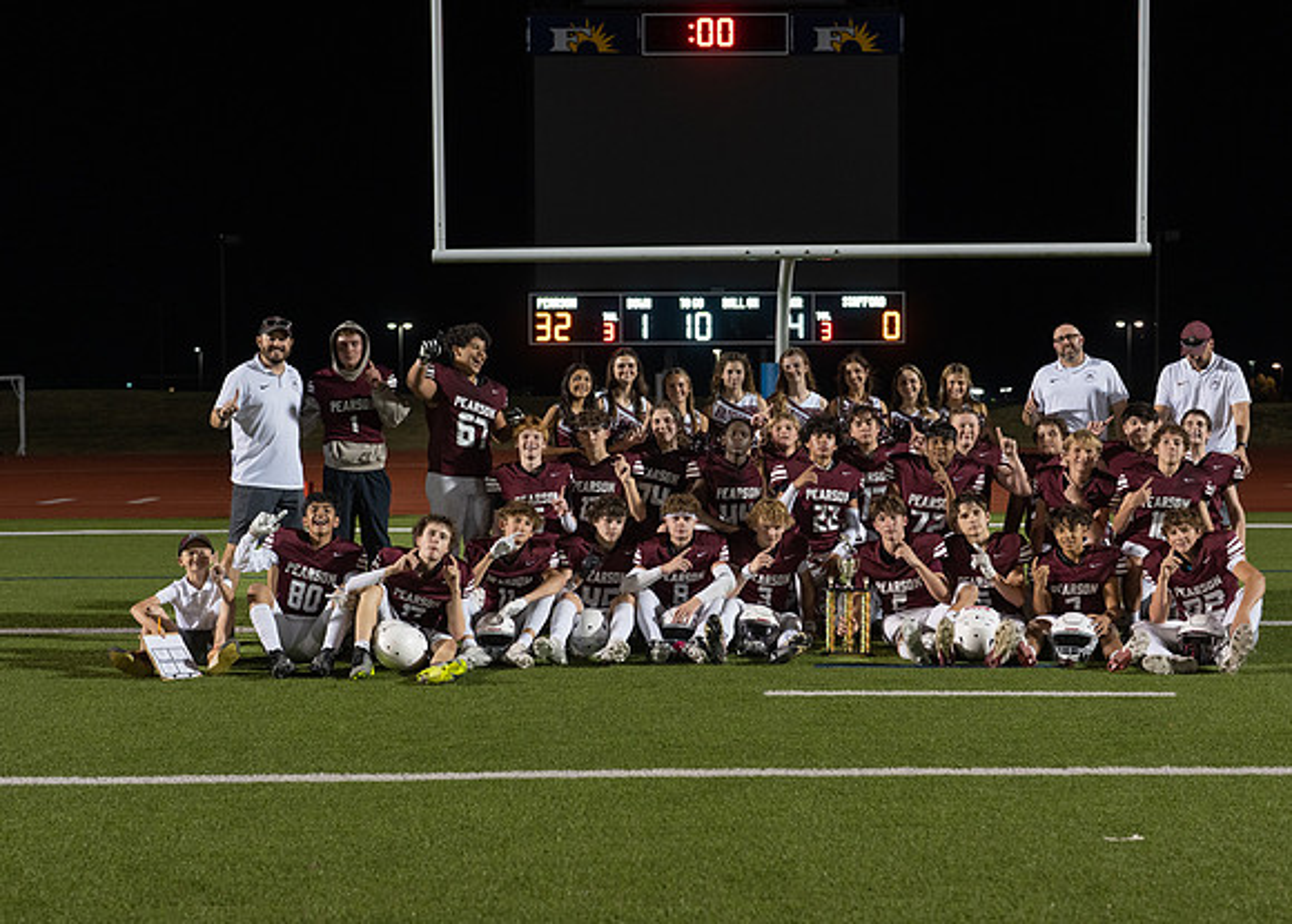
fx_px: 2037
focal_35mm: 55
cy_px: 470
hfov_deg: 35.2
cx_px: 671
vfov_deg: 25.6
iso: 1000
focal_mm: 50
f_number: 2.8
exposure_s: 1/320
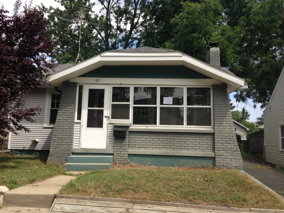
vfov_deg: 42.9
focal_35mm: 33
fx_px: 271
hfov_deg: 55.4
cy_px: 106
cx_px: 142
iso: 50
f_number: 2.4
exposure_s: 1/1022
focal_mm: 4.13
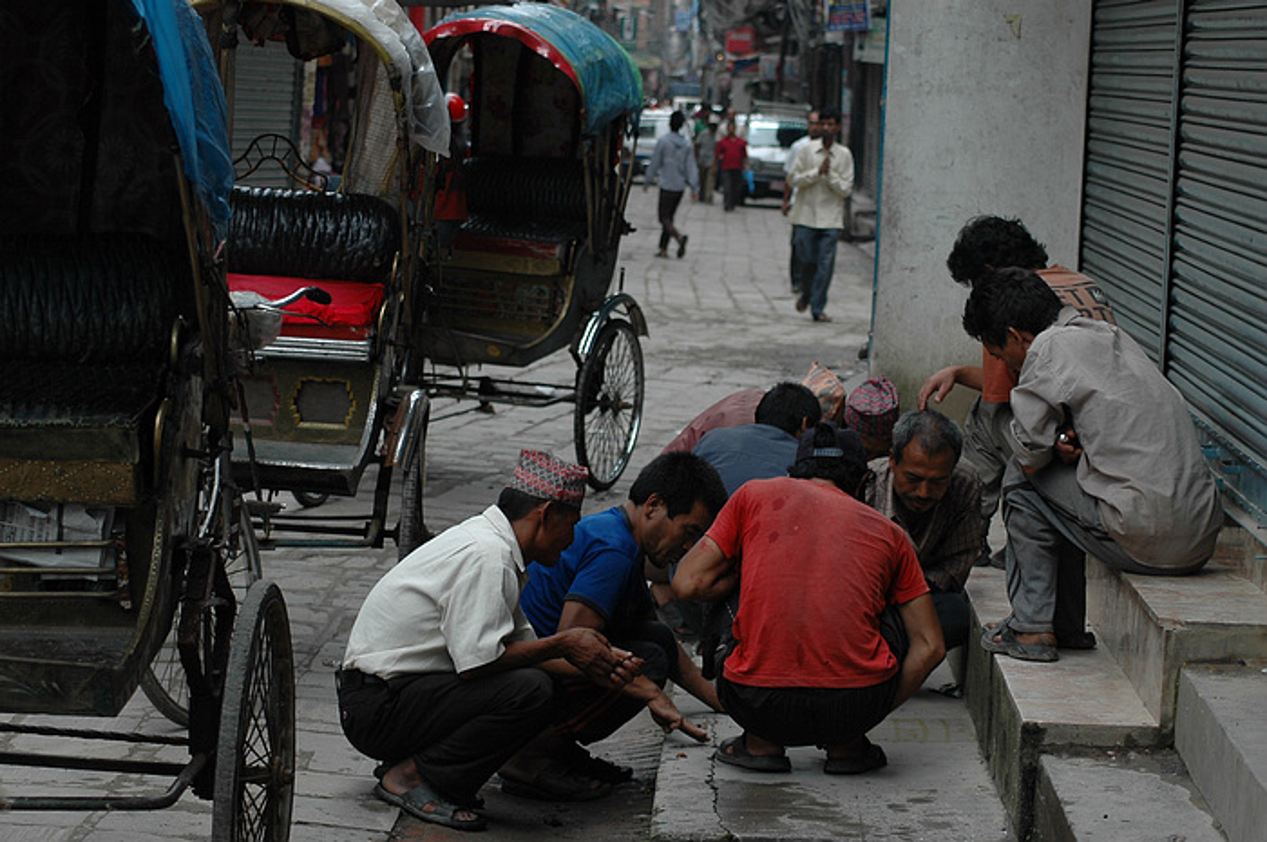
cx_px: 634
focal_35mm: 105
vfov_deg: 13.0
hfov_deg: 19.5
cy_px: 421
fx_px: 3691
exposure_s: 1/250
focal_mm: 70
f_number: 5.6
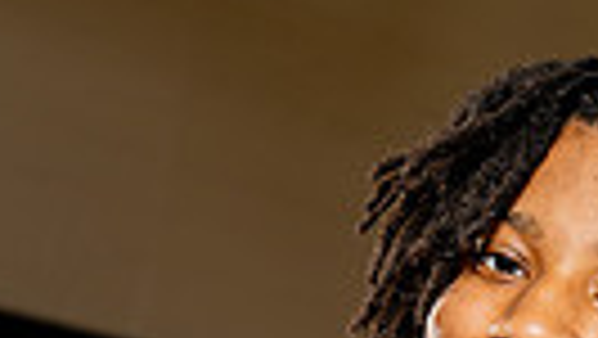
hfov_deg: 11.0
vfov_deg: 5.9
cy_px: 888
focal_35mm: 195
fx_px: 3094
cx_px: 364
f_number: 5.6
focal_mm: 55
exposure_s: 1/250
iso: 400
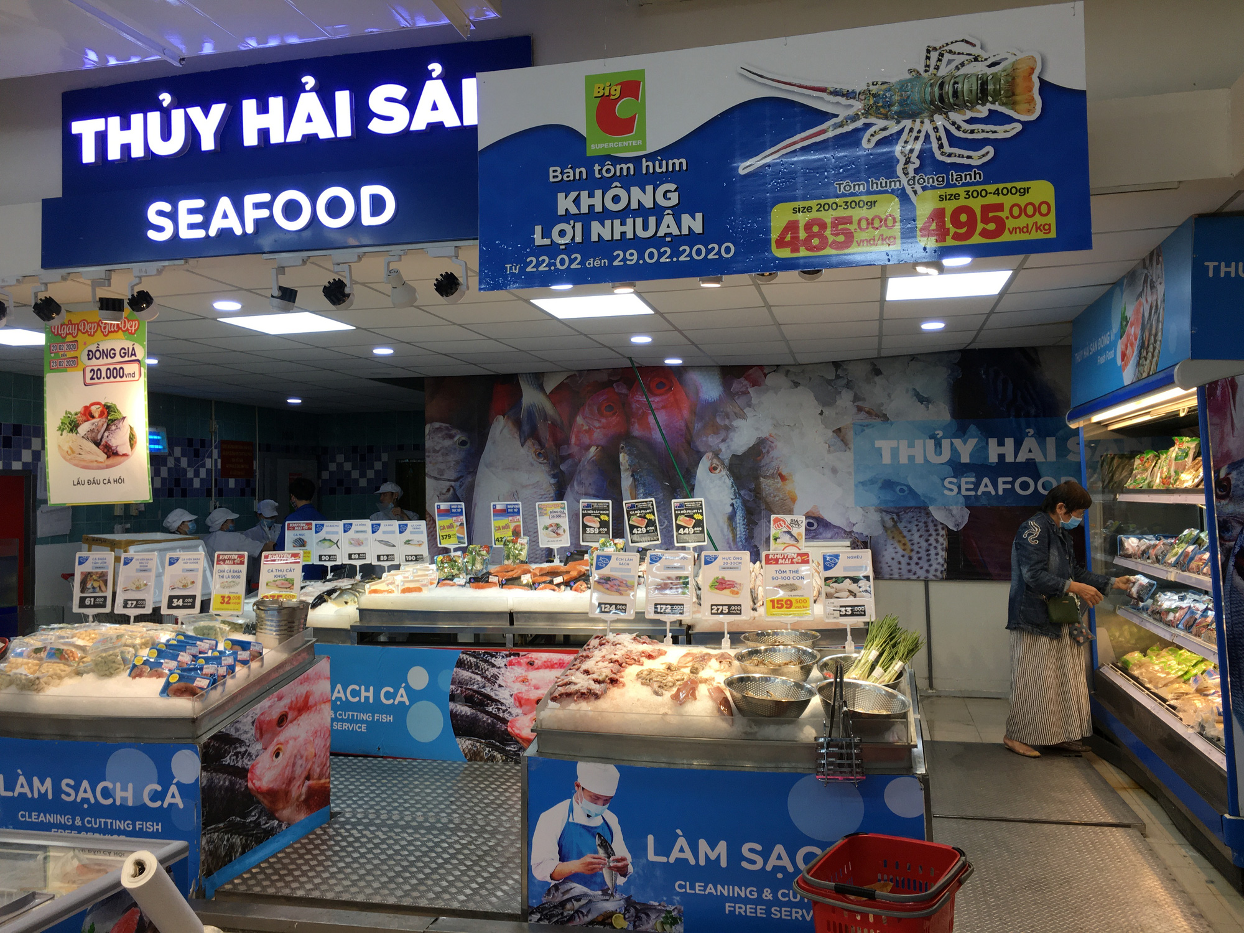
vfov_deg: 48.2
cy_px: 466
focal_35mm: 29
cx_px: 622
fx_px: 1042
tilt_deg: +2.2
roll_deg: +0.4
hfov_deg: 61.7
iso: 32
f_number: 2.2
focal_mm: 4.15
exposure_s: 1/50
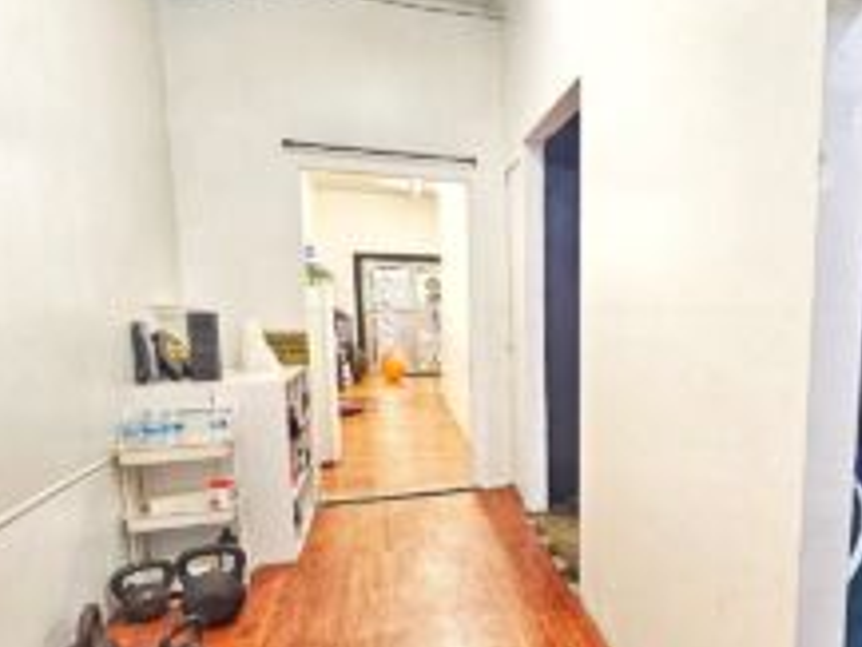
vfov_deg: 56.5
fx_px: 598
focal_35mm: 24
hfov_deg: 67.0
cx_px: 647
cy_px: 385
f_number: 2.2
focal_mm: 2.2
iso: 160
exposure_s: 1/60
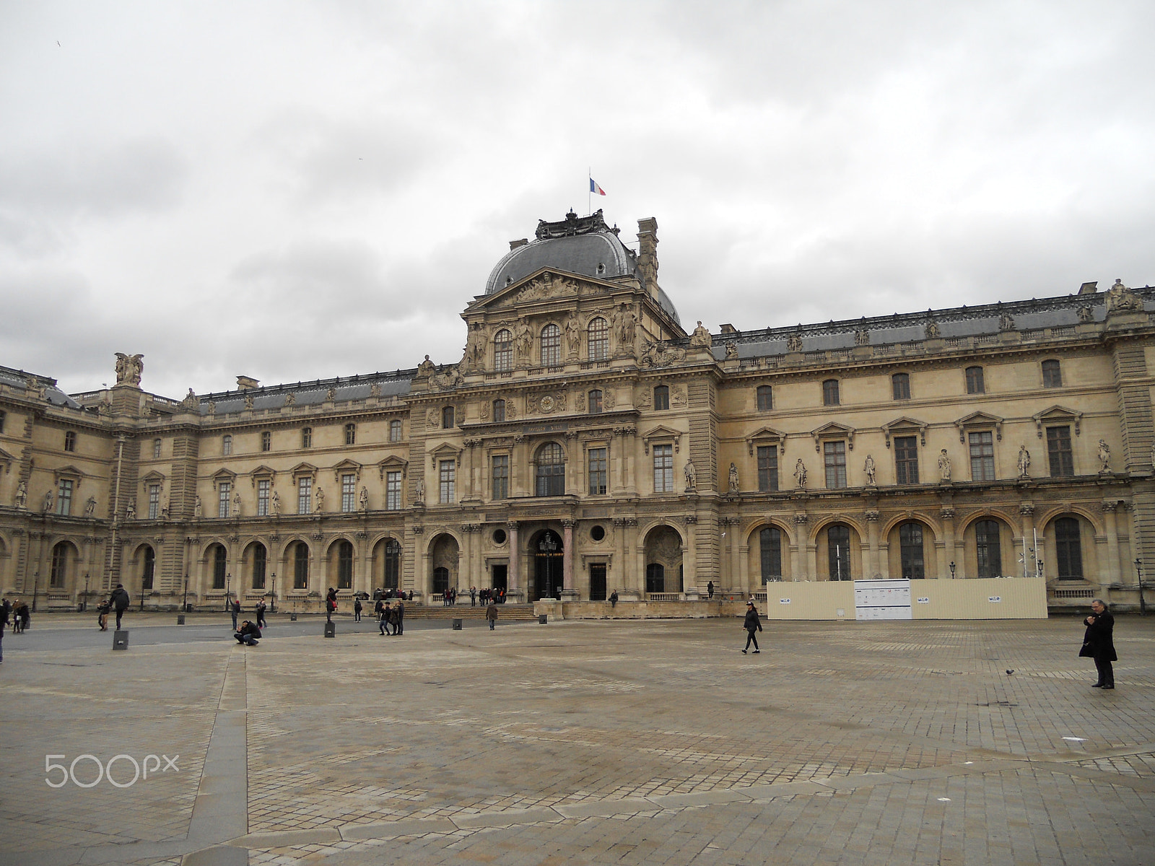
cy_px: 433
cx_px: 578
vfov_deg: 51.4
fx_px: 901
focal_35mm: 27
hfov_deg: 65.3
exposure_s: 1/320
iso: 80
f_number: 3.2
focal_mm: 4.9
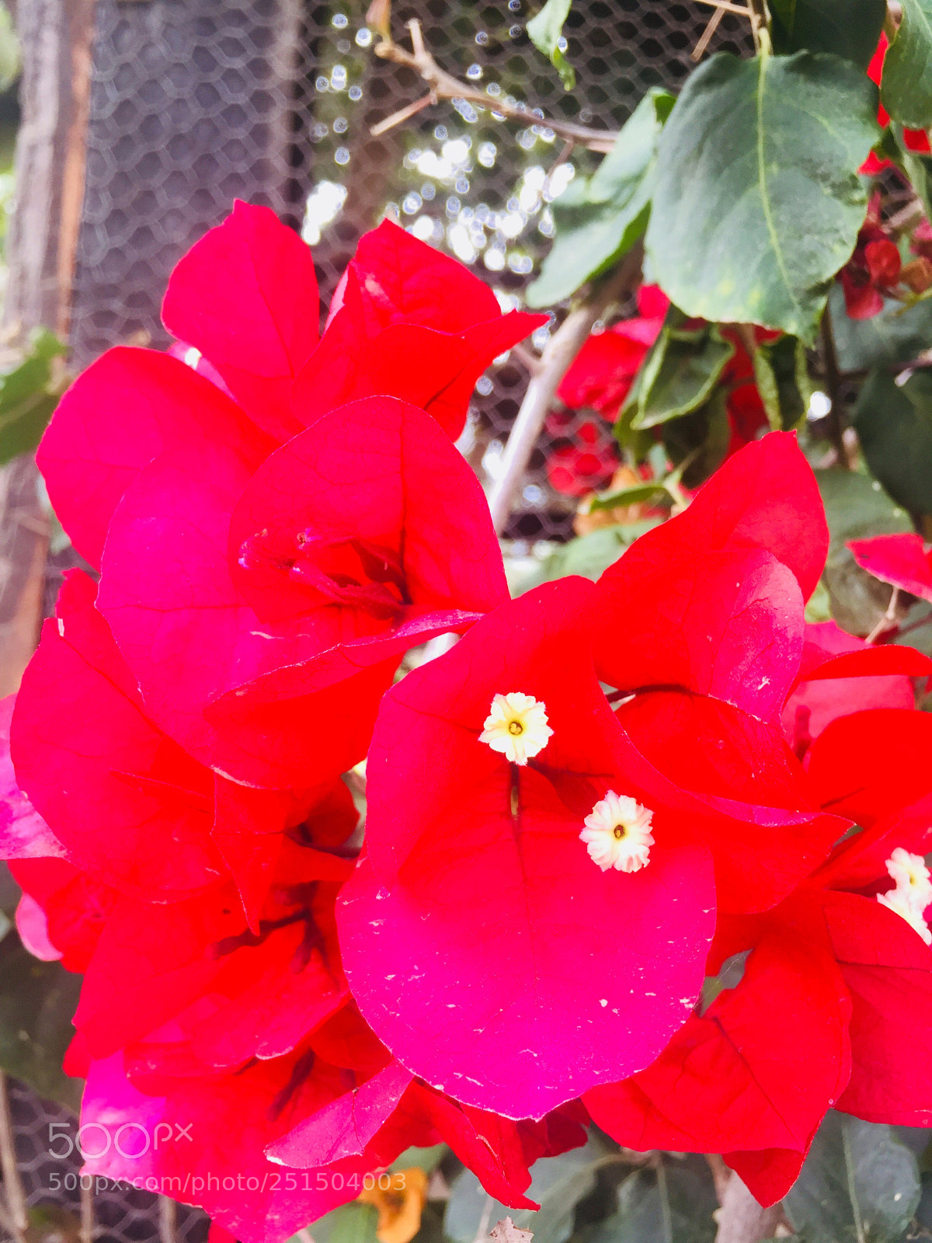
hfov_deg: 48.2
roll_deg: -4.1
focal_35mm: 29
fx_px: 1041
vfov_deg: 61.7
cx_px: 466
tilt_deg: +3.8
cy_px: 622
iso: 40
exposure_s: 1/120
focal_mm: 4.15
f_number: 2.2
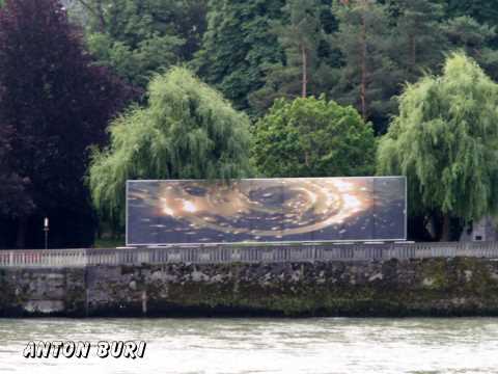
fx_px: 2992
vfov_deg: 7.1
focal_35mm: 208
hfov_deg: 9.5
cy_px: 187
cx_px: 249
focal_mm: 34.04
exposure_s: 1/50
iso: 50
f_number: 7.1
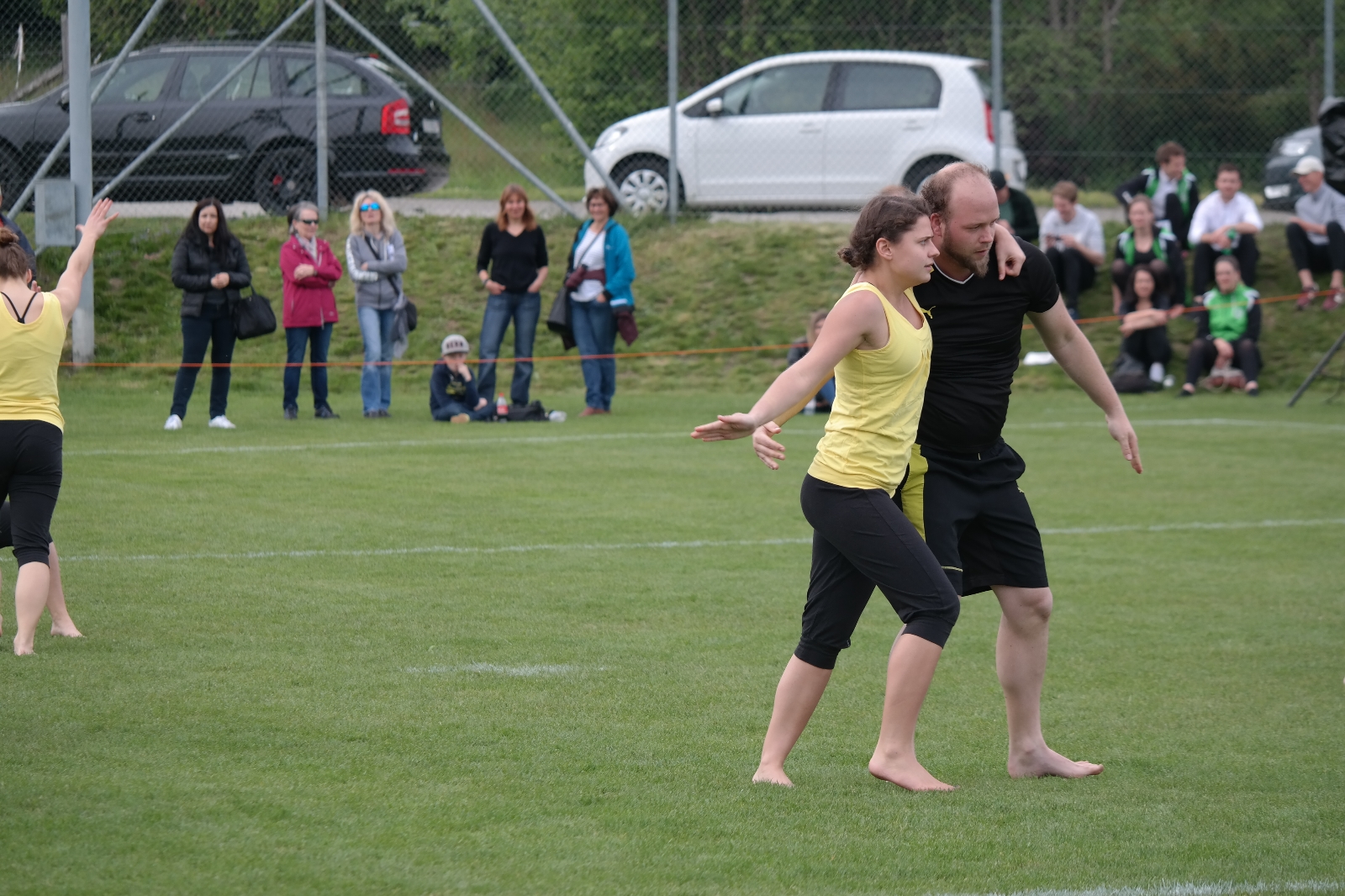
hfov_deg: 10.3
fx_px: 7470
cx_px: 672
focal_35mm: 200
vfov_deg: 6.9
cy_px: 448
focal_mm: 130
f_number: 5
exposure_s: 1/320
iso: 200
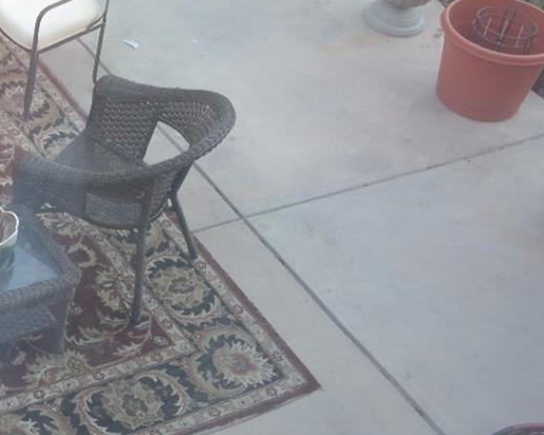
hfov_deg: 21.1
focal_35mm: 82
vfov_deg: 18.6
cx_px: -165
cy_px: 98
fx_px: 1320
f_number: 3.5
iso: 100
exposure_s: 1/80
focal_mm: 20
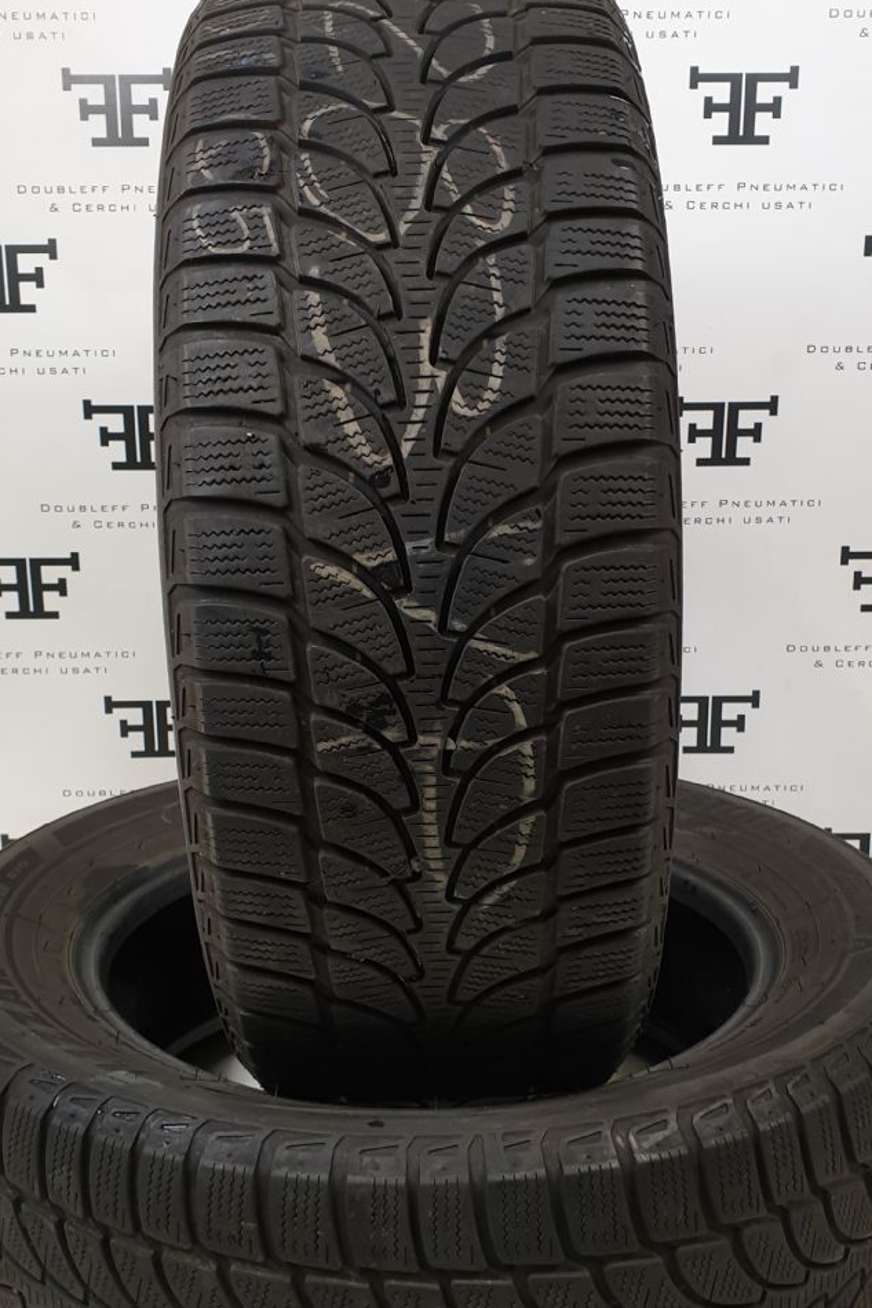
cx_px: 426
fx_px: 1345
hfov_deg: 35.9
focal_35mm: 37
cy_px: 701
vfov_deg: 51.9
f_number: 2.4
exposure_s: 1/50
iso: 100
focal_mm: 4.3
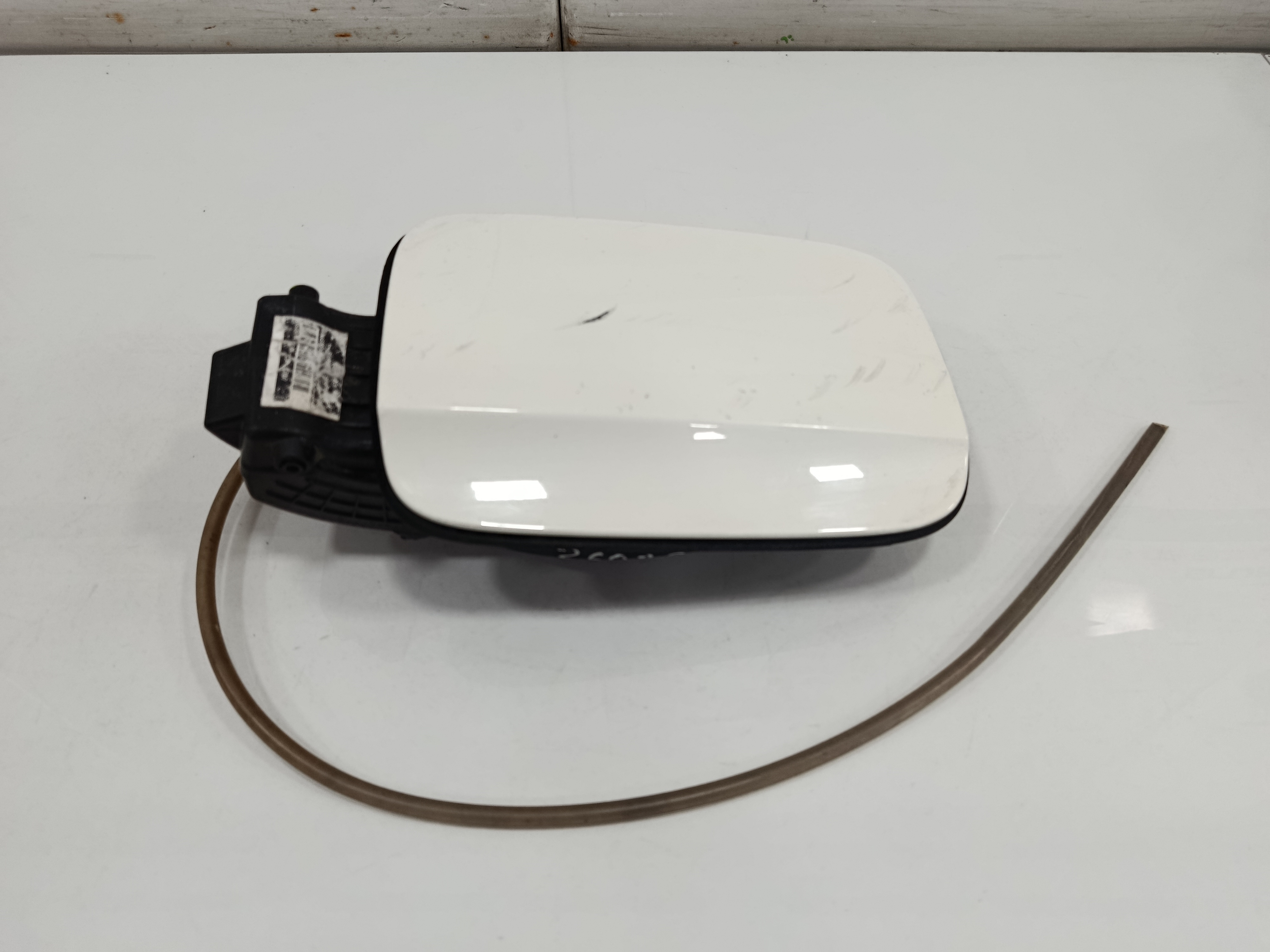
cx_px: 635
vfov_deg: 56.8
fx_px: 881
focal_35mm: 24
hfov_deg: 71.6
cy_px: 476
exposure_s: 1/100
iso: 730
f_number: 1.7
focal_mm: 5.24
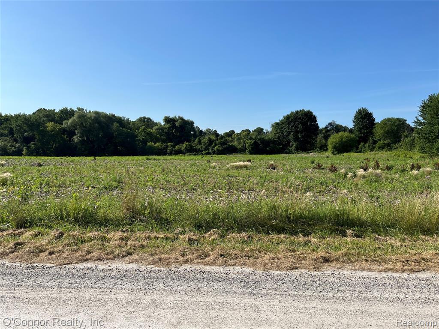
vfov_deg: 53.1
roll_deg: -0.9
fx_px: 330
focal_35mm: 26
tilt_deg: -3.0
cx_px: 220
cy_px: 164
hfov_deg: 67.3
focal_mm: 5.1
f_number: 1.6
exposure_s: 1/3623
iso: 50
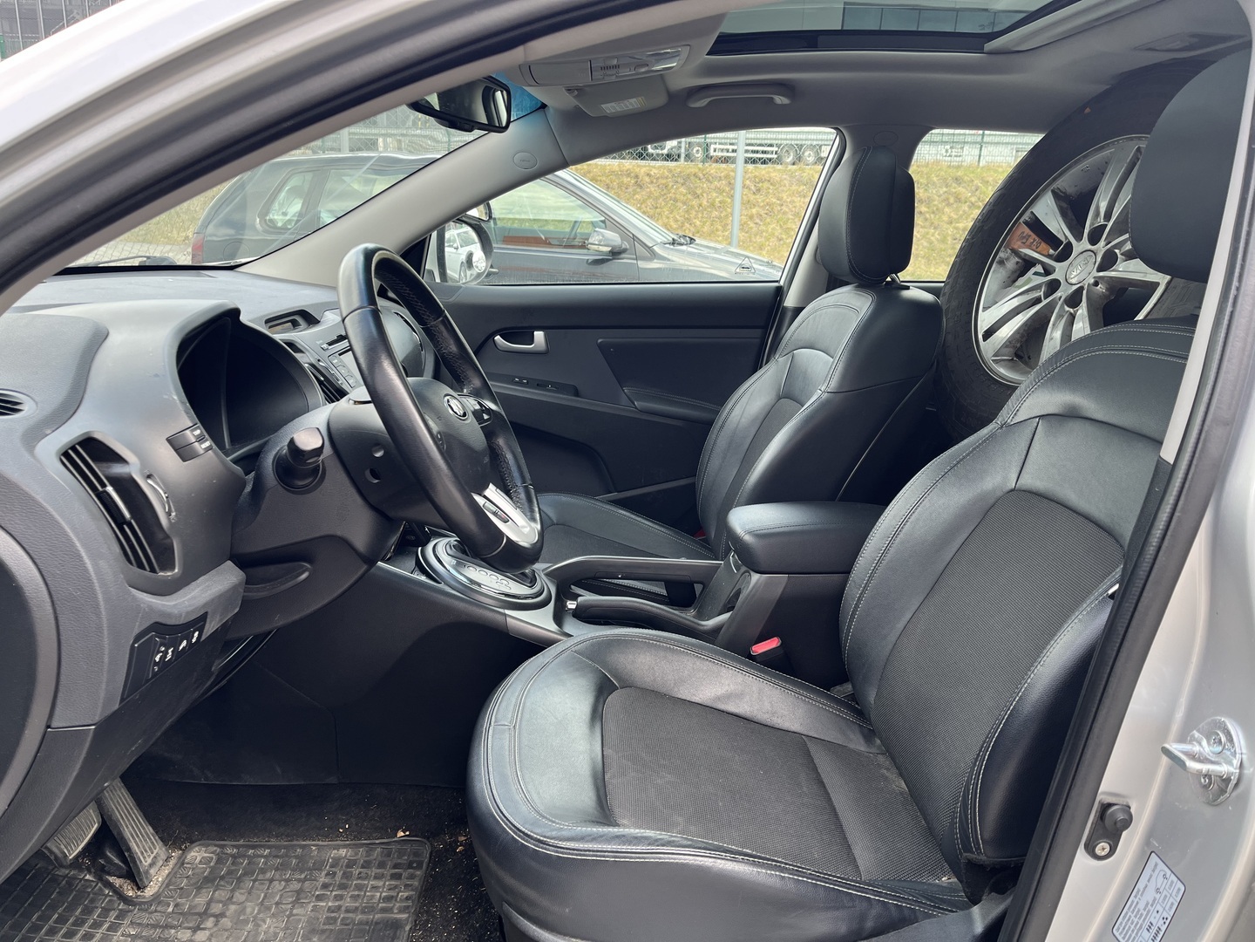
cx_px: 628
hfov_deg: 67.3
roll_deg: -1.9
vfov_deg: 53.1
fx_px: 943
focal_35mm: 26
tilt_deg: -18.5
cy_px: 471
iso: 50
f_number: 1.6
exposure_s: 1/179
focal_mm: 5.1
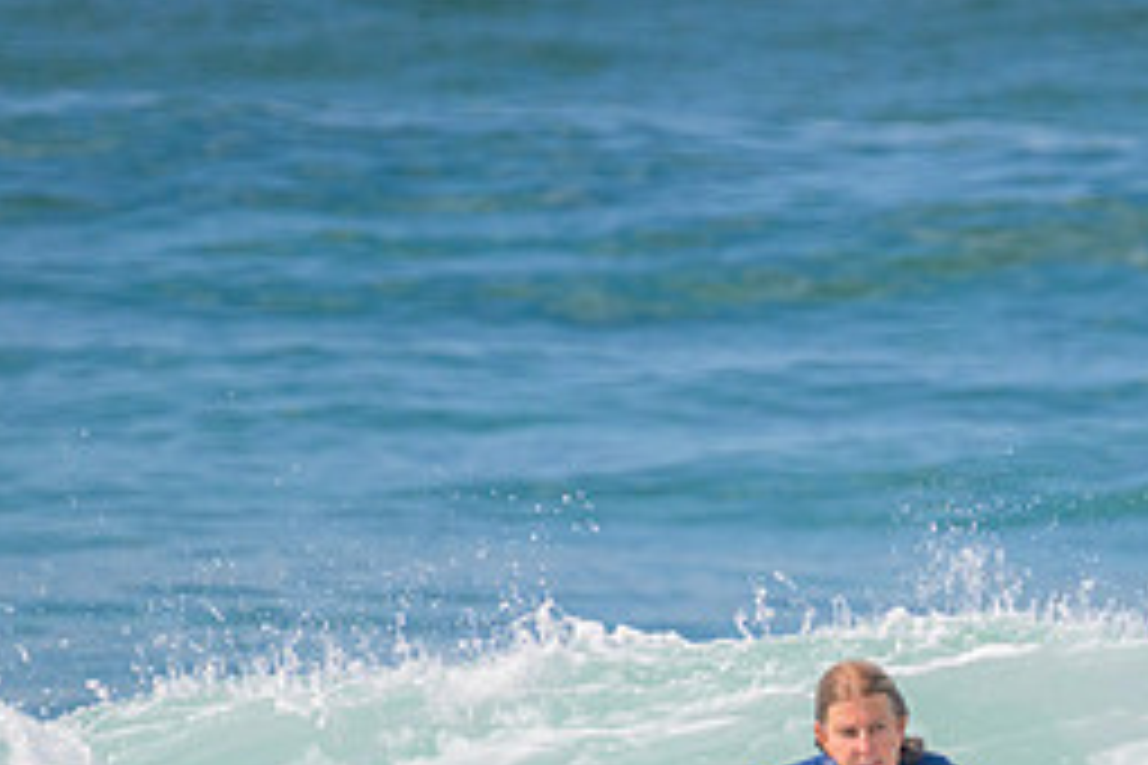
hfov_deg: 1.1
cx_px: 1148
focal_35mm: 1823
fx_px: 58129
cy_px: 866
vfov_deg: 0.8
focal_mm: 800
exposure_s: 1/2000
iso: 720
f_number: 11
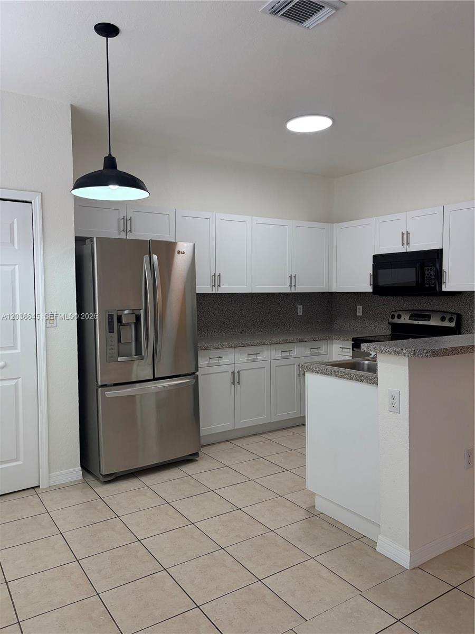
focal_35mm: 26
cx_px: 238
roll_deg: +0.1
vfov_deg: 67.3
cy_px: 317
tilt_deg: -1.7
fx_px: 476
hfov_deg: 53.1
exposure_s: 1/123
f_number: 1.6
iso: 125
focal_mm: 5.96
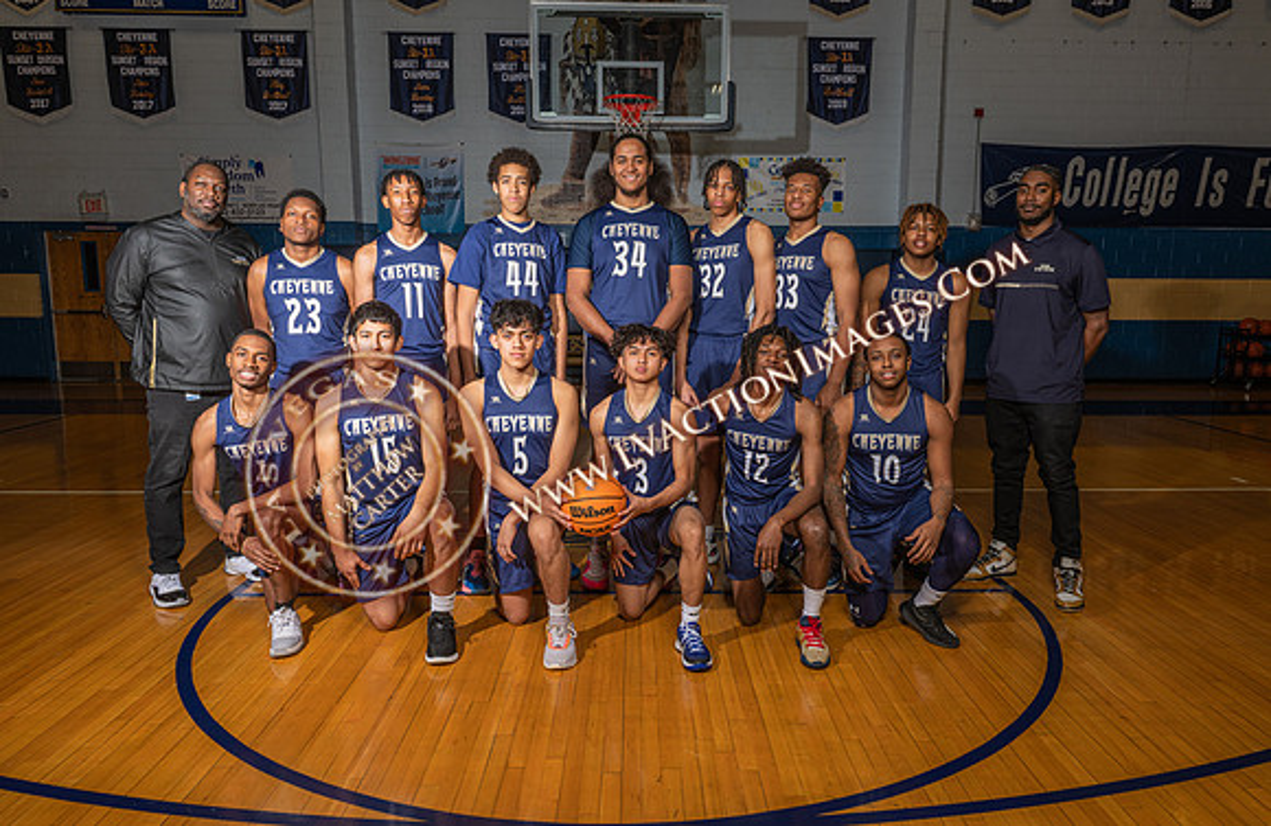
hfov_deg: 71.3
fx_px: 886
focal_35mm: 25
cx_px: 659
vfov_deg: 50.0
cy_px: 435
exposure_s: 1/125
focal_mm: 24
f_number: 7.1
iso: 125
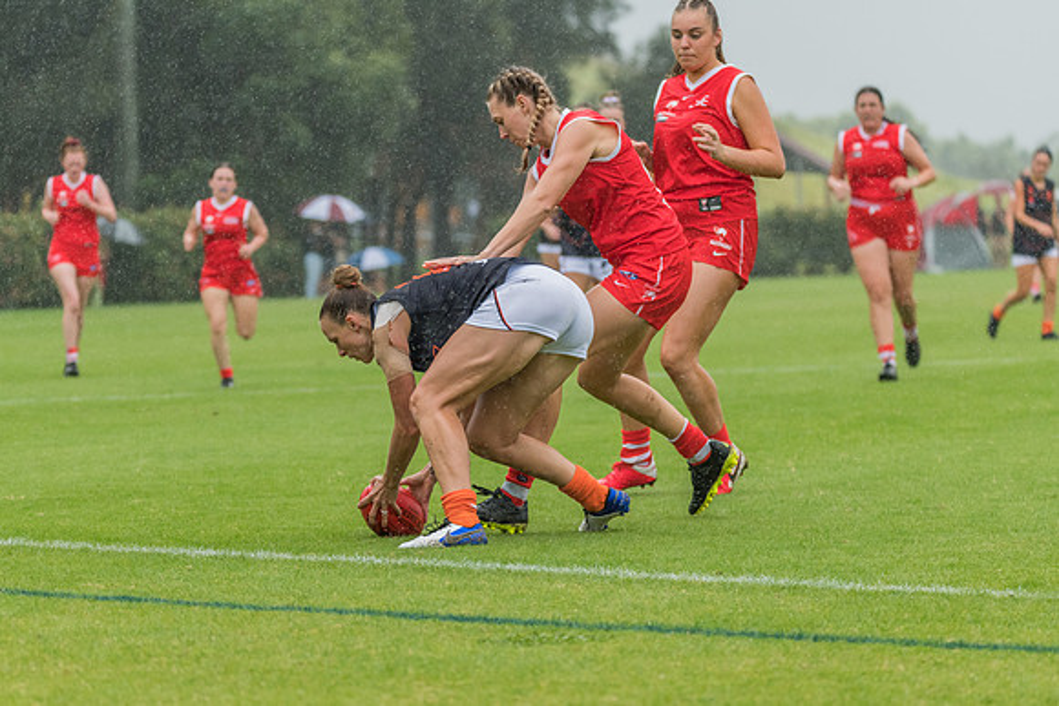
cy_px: 386
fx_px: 6108
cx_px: 480
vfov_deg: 6.6
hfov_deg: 9.9
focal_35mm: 208
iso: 1100
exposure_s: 1/1600
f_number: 5
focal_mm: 190
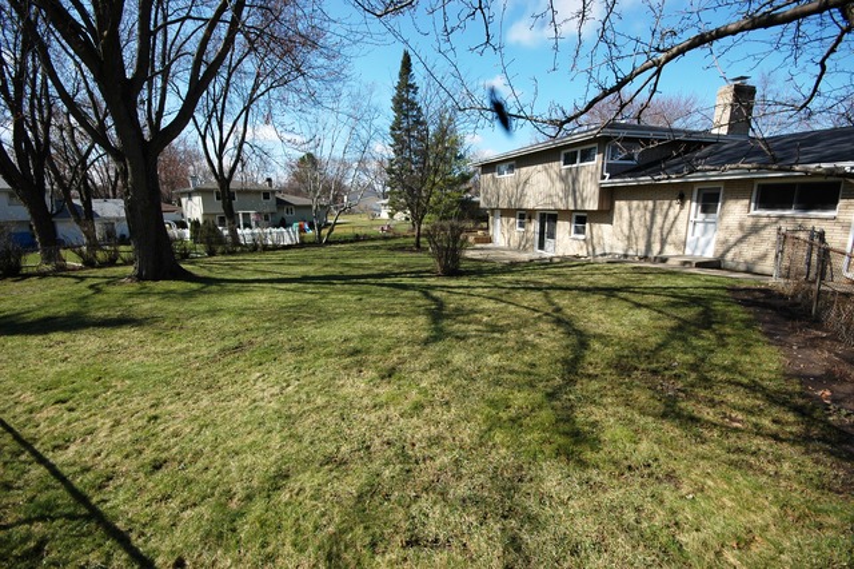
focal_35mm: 15
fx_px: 356
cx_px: 427
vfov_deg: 77.3
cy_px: 284
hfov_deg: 100.4
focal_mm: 10
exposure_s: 1/250
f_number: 9
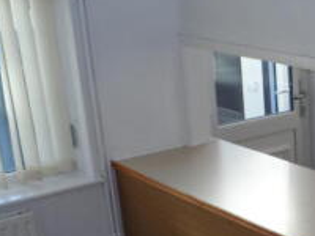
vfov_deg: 20.7
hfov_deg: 25.0
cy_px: 199
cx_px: 379
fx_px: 637
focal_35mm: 70
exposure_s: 1/60
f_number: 4
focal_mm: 4
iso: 100
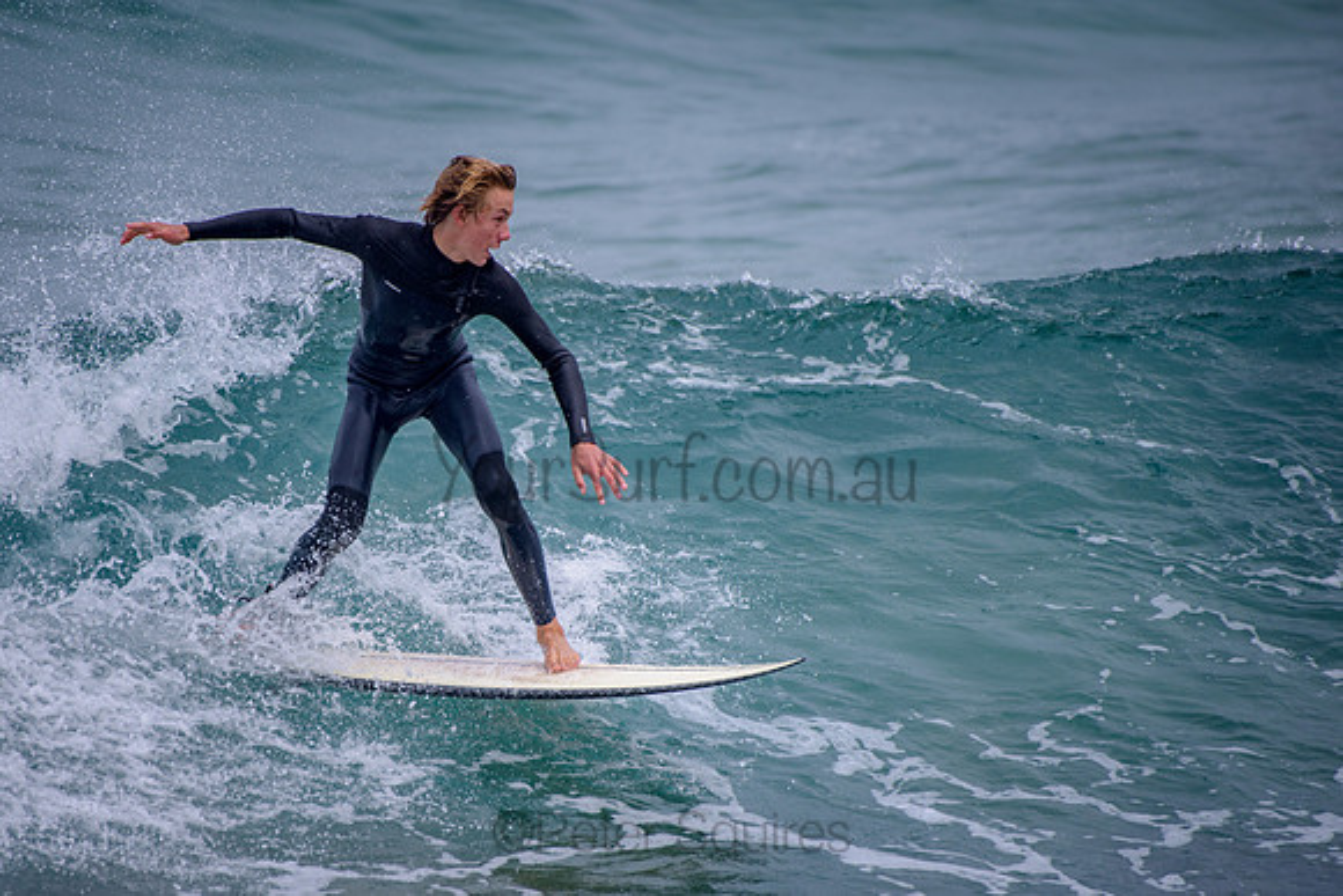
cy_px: 516
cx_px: 533
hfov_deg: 3.4
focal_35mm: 613
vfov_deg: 2.2
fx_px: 22874
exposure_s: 1/2000
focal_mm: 500
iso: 160
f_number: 5.6
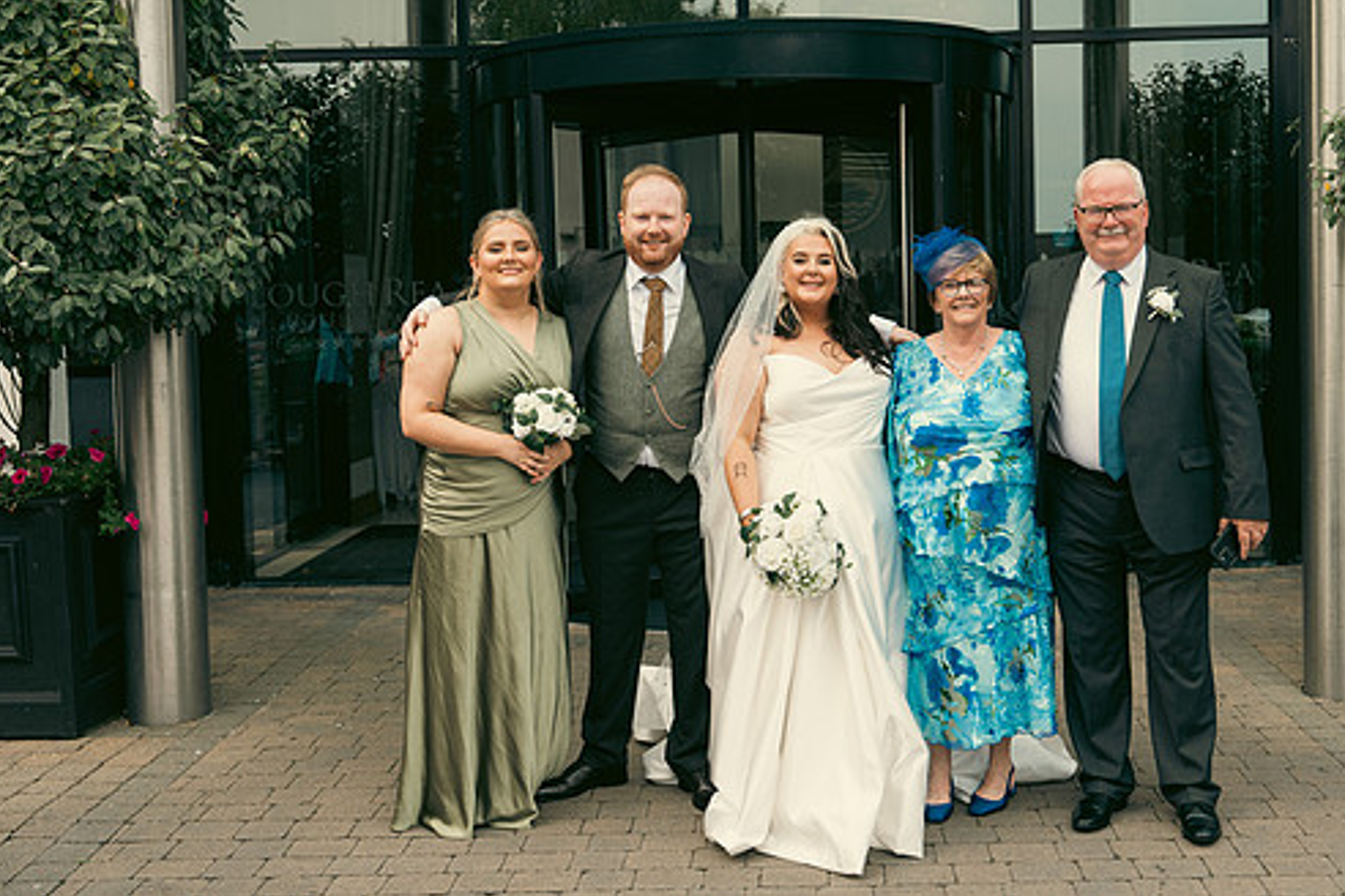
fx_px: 1718
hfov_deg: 42.6
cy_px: 370
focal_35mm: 46
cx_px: 782
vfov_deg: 29.2
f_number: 5
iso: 160
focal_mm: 39
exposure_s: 1/250
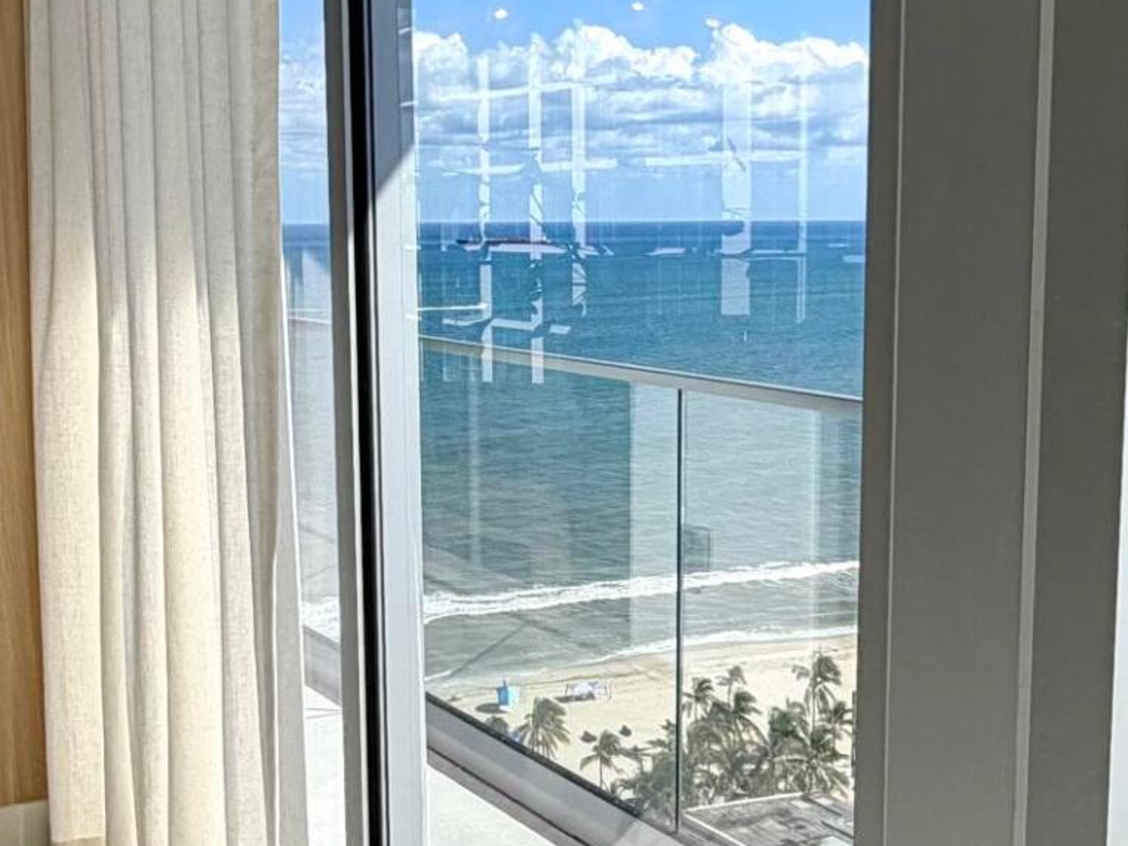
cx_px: 568
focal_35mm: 53
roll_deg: +1.1
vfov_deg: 27.5
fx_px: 1727
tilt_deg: -9.3
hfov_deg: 36.2
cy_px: 473
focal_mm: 2.22
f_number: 2.2
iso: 40
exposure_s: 1/751
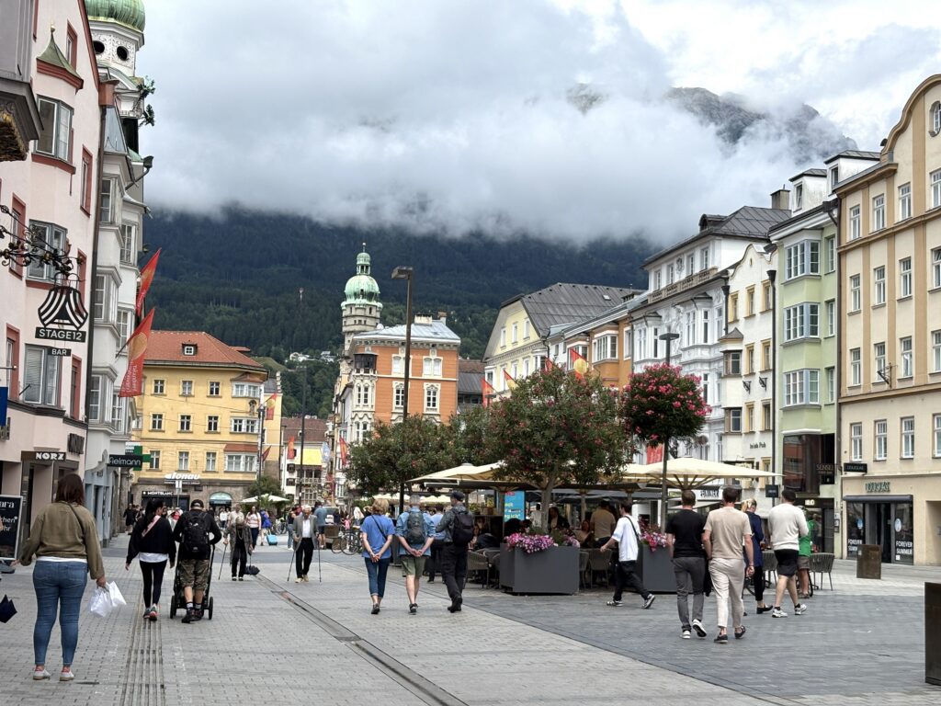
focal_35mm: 52
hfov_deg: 36.8
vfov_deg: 28.0
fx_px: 1414
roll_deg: -1.7
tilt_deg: +6.4
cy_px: 353
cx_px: 470
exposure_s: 1/3831
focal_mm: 5.96
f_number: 1.6
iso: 50
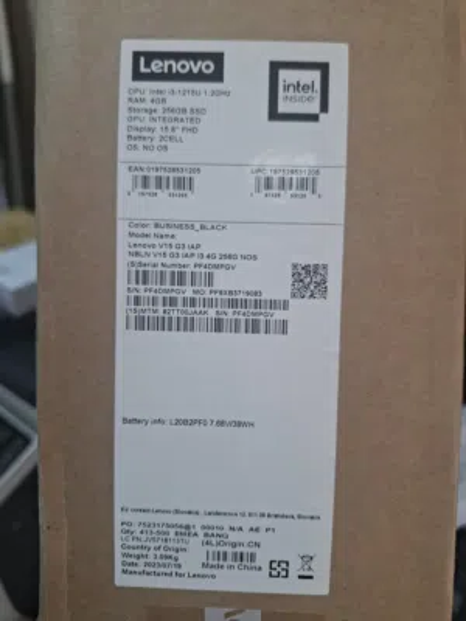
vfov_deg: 73.9
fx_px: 413
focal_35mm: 23
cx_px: 233
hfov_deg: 58.9
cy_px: 310
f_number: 1.8
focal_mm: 5.54
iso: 50
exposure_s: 1/100
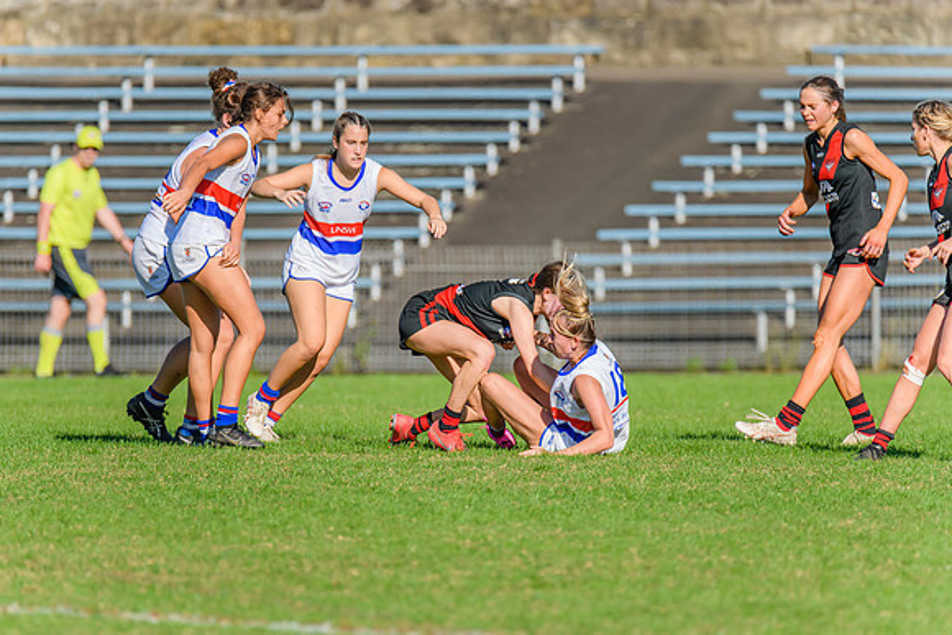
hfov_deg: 3.2
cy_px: 334
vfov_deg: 2.1
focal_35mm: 640
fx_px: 16940
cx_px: 447
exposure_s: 1/1600
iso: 640
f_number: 9
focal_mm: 600
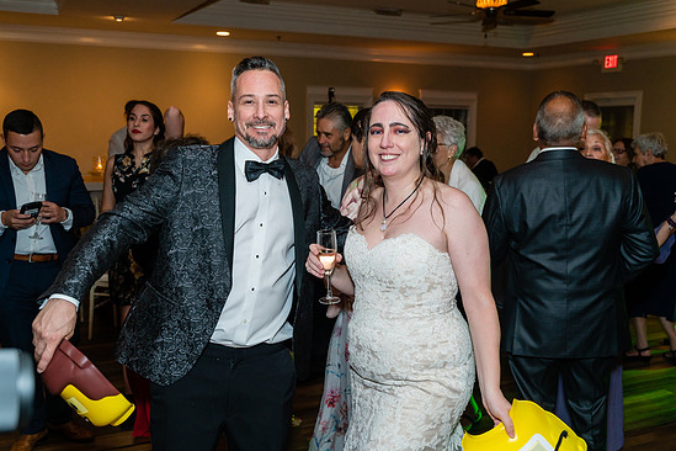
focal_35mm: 37
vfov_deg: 35.9
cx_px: 329
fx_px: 695
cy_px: 234
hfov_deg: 51.9
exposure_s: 1/60
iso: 800
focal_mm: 35
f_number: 4.5
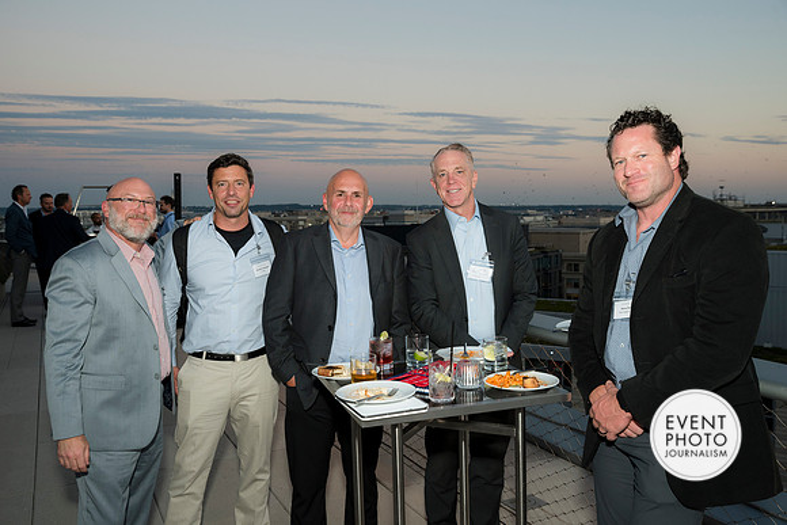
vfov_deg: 41.1
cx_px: 394
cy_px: 262
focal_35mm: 32
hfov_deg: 58.7
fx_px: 700
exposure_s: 1/125
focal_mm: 32
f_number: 5.6
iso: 800
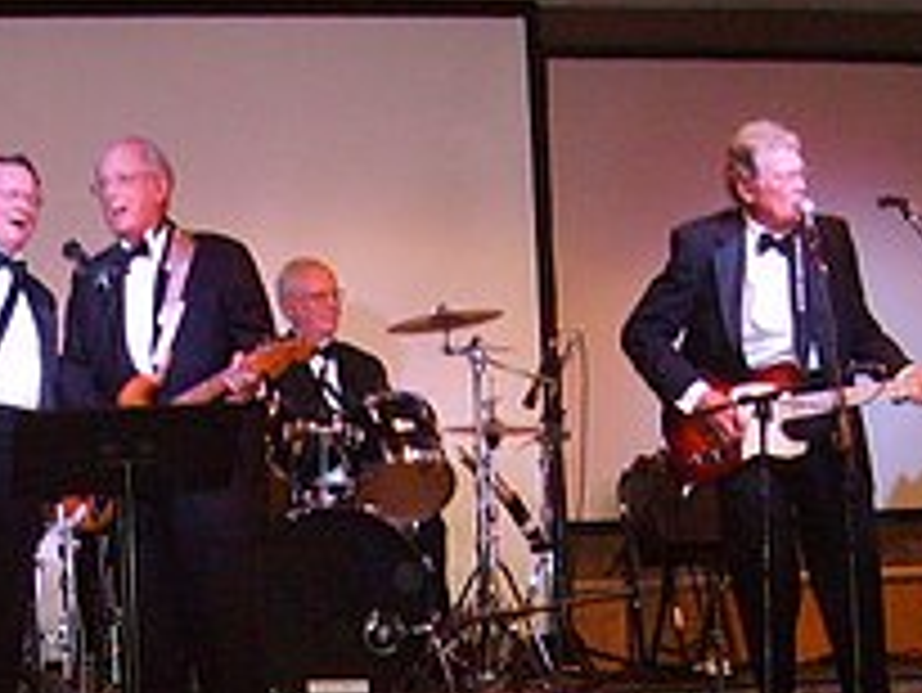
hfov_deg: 20.9
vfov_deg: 15.5
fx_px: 2479
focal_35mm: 93
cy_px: 770
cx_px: 265
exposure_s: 1/45
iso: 253
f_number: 2.8
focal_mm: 5.8
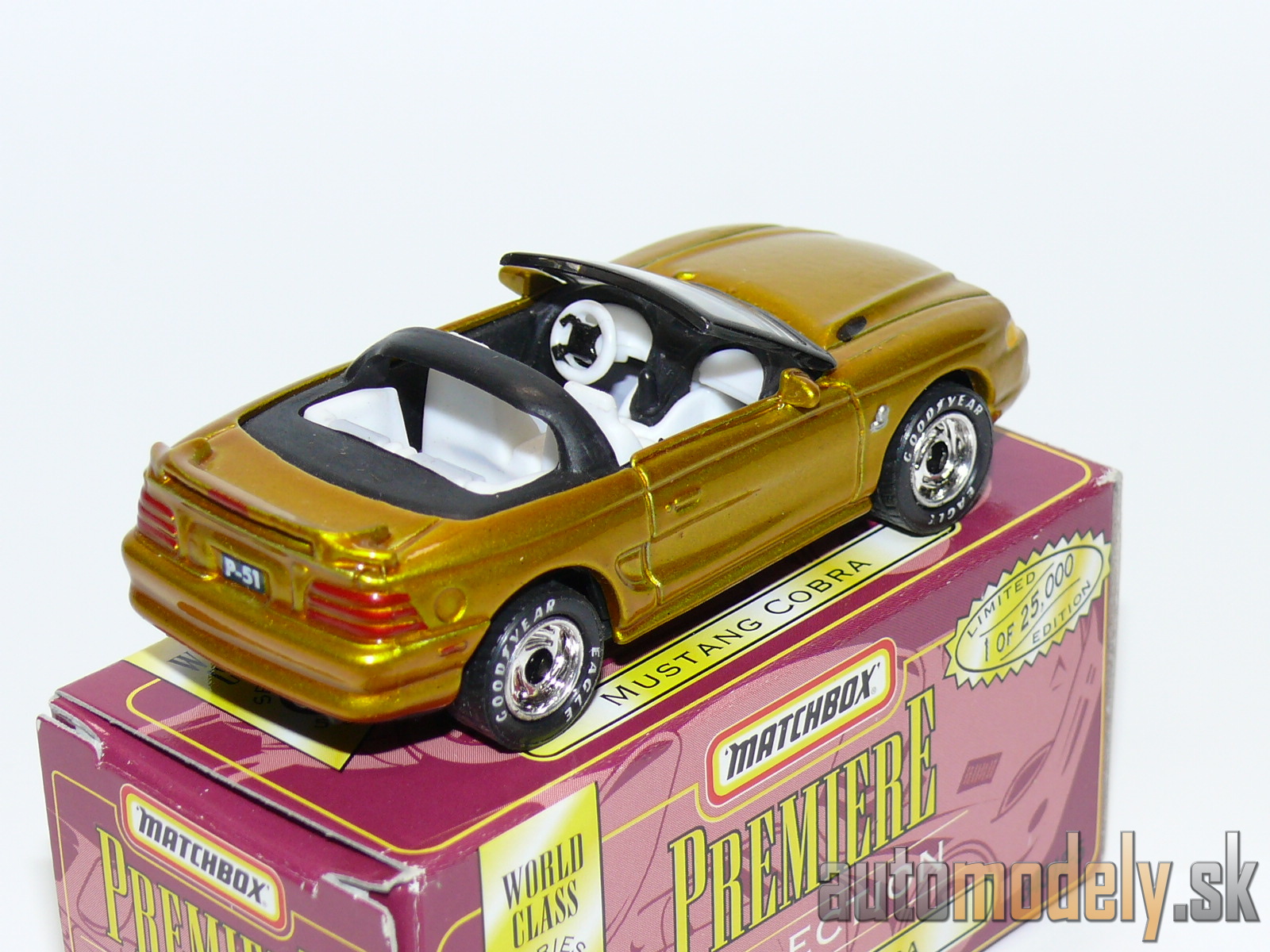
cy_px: 476
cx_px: 635
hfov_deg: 19.3
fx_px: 3742
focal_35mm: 102
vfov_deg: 14.5
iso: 100
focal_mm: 13.4
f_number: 4
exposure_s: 1/30
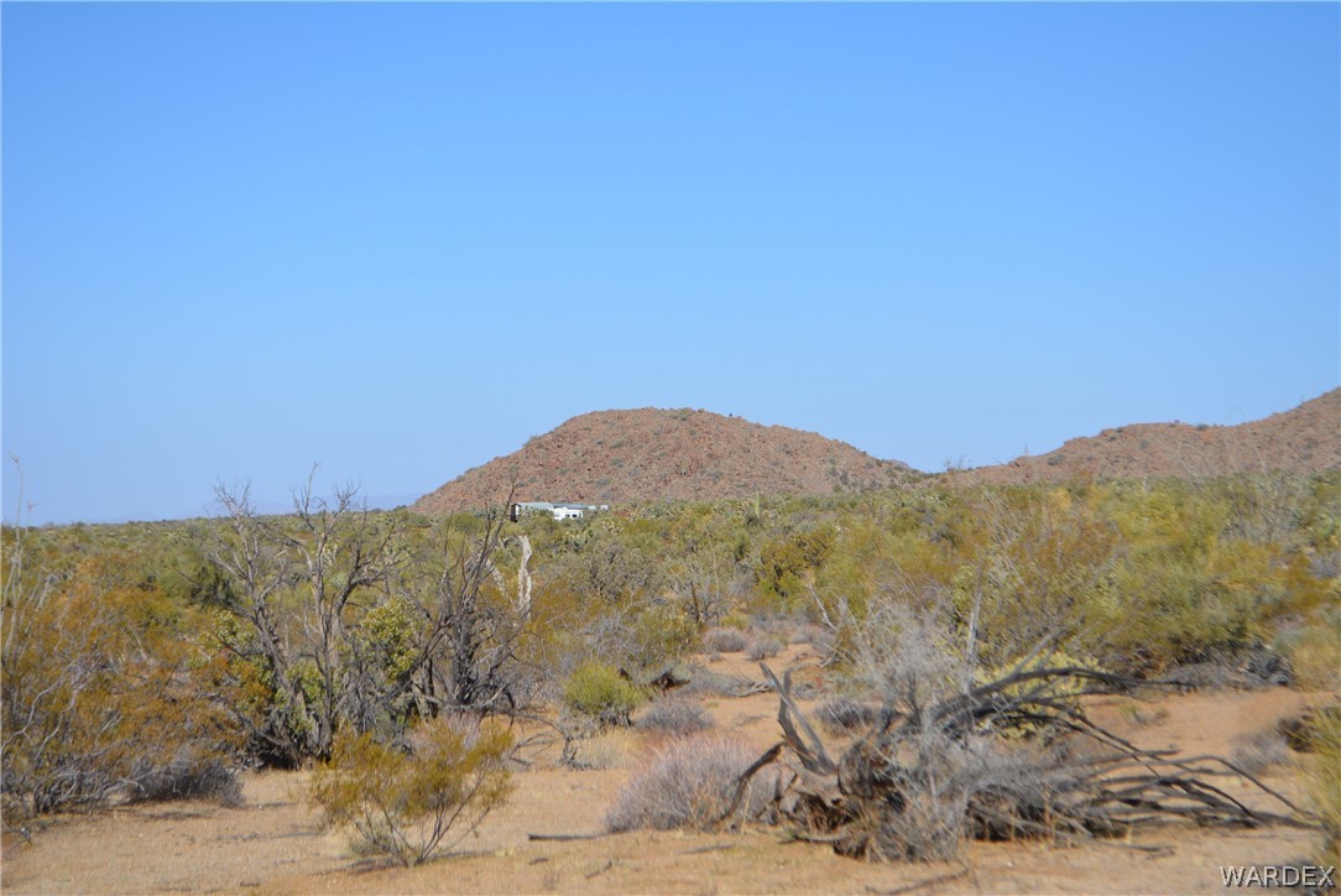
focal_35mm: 82
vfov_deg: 16.6
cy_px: 448
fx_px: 3075
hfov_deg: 24.6
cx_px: 670
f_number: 7.1
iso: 400
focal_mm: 55
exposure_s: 1/2000
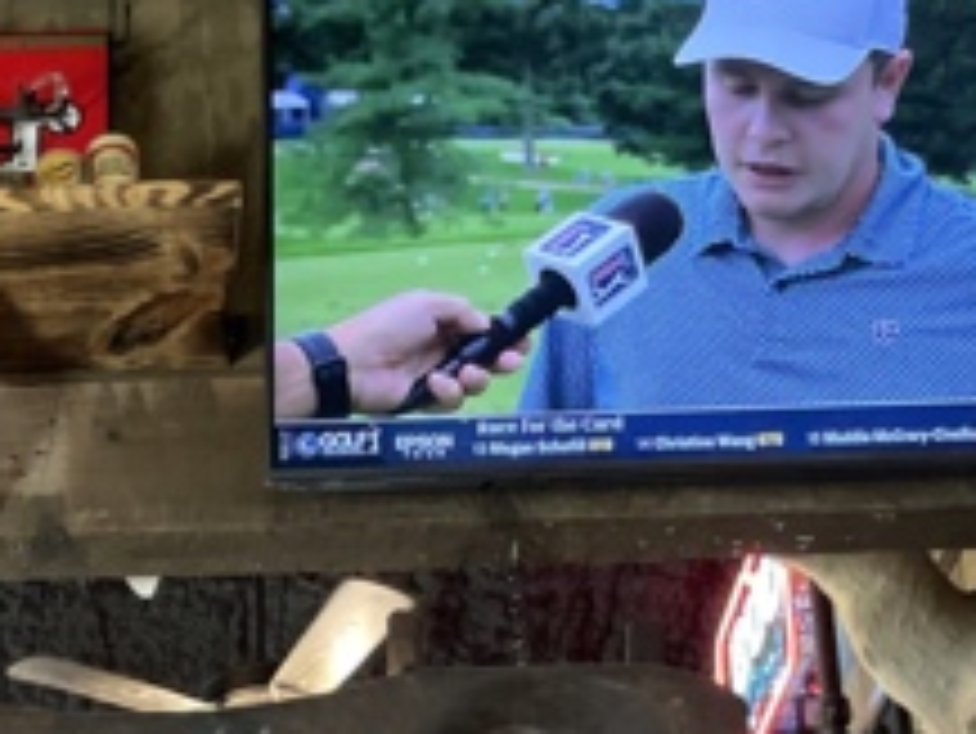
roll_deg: -0.6
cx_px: -61
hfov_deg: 21.5
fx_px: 2454
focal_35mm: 87
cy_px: 1171
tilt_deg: +20.6
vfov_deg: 15.4
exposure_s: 1/60
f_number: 1.6
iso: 320
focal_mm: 4.2
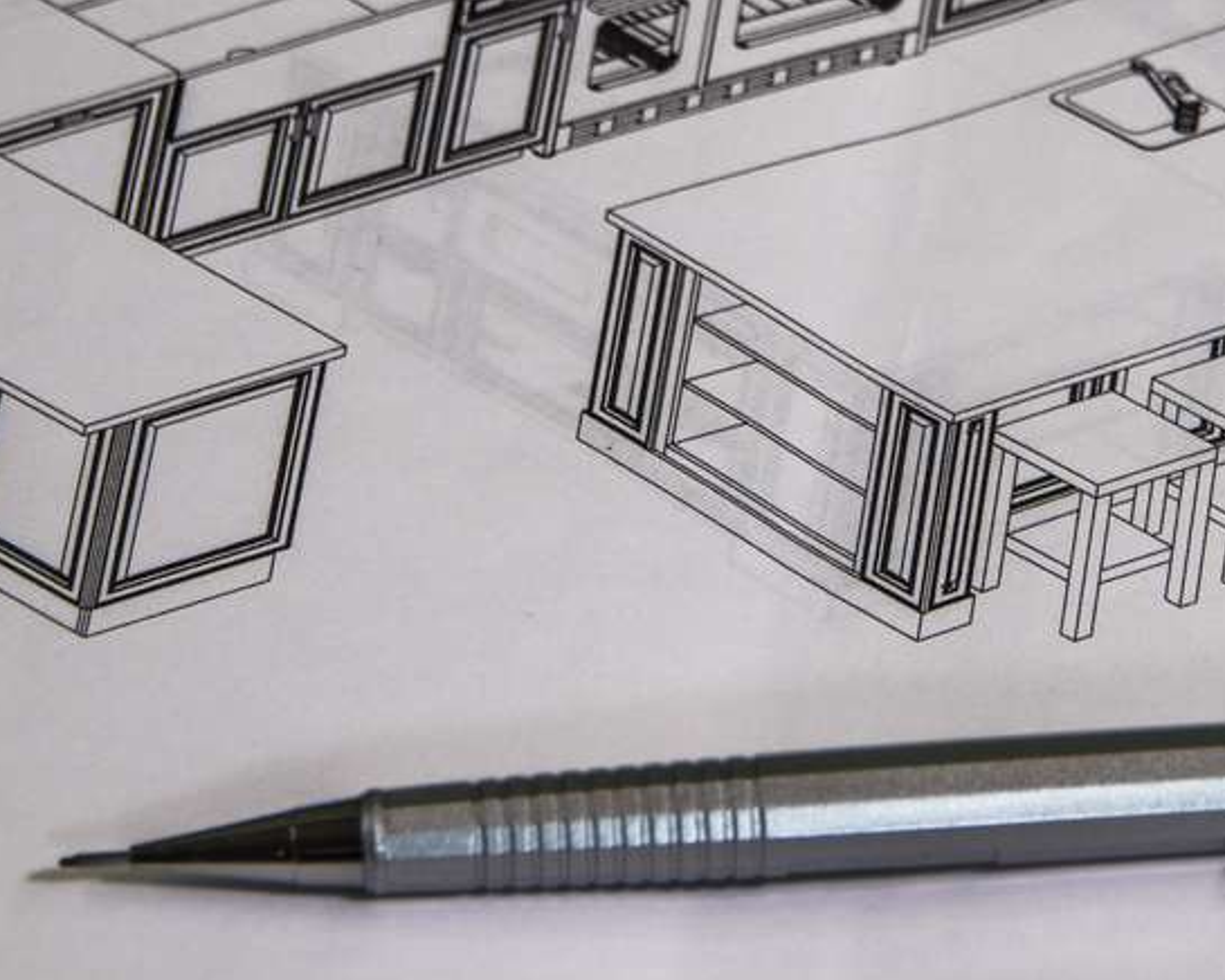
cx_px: 853
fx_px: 17874
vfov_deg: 3.1
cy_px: 112
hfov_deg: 3.9
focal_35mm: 493
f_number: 5.6
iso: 64
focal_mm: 135
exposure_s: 1/80
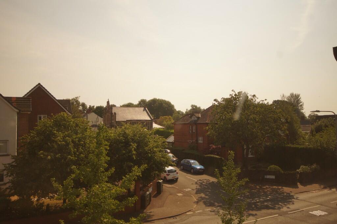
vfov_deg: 43.6
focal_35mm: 30
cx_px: 168
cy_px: 112
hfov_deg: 61.9
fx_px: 281
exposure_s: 1/640
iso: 100
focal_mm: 20
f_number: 5.6
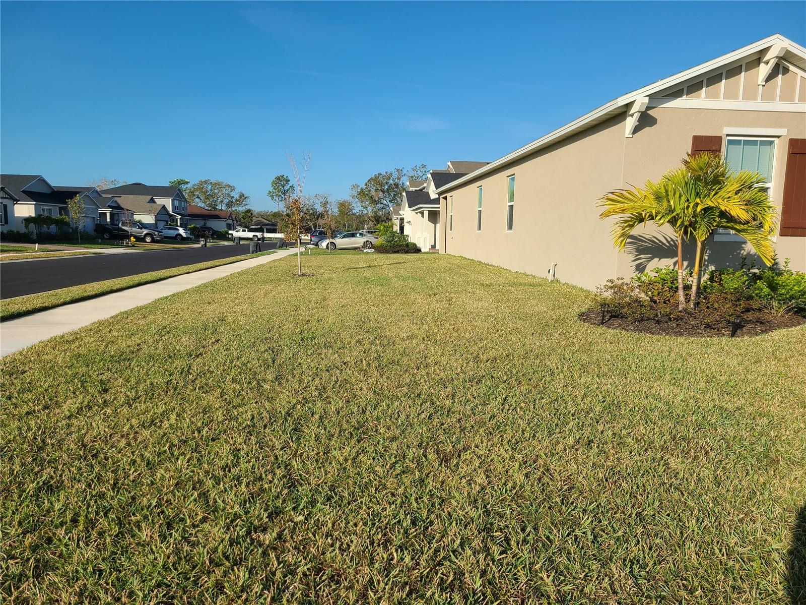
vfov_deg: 53.1
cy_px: 302
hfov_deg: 67.3
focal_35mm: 26
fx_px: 605
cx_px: 403
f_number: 1.8
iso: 40
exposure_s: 1/2693
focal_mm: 5.4
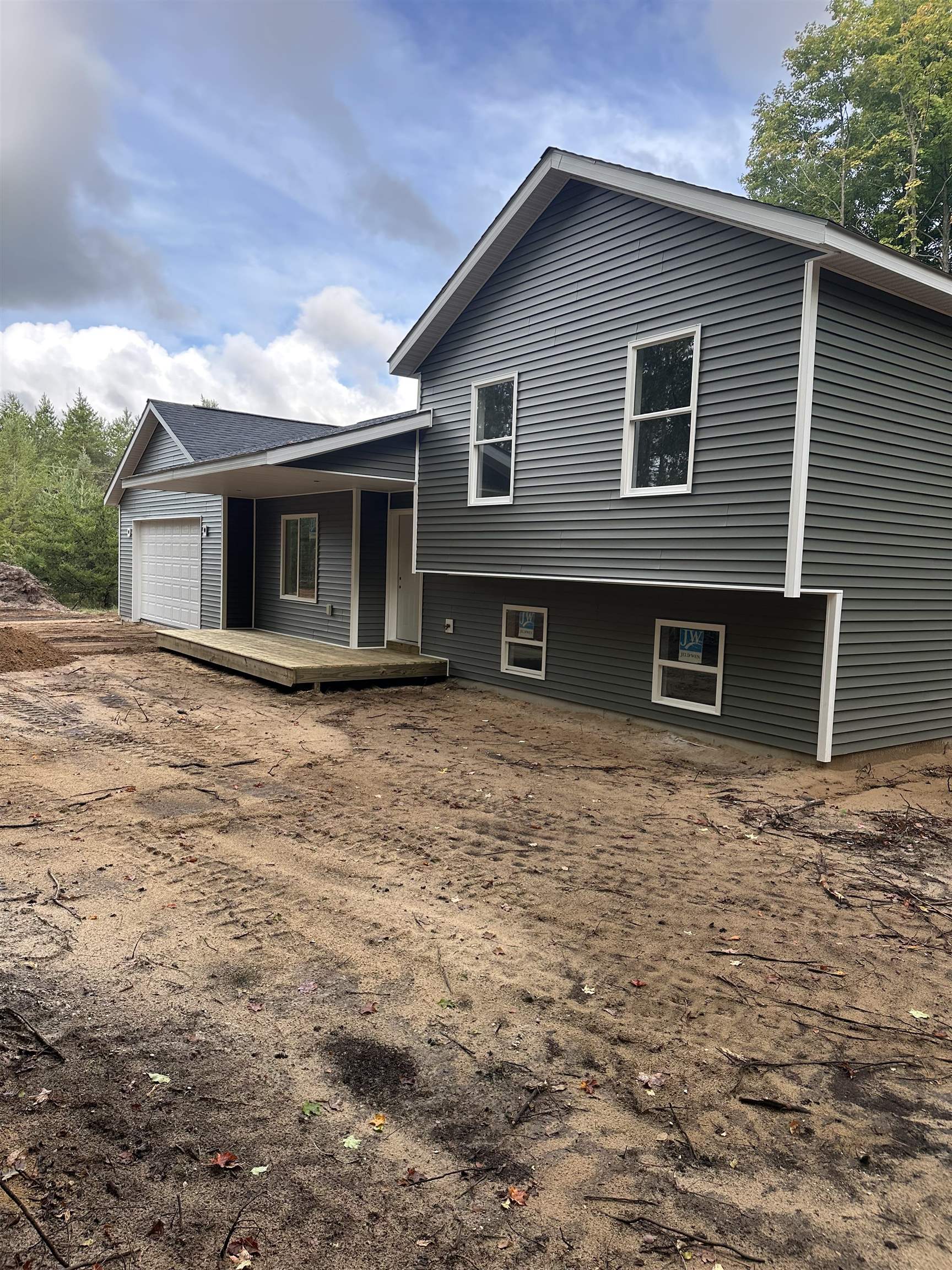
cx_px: 476
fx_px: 880
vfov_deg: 71.6
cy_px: 635
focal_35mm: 24
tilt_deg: -4.2
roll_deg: -4.8
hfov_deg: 56.8
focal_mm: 6.86
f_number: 1.78
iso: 80
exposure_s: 1/952
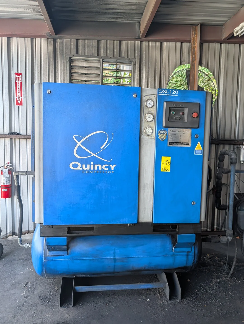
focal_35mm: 24
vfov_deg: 71.5
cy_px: 162
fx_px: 225
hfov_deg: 56.9
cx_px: 122
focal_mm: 6.9
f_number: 1.68
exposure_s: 1/372
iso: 18
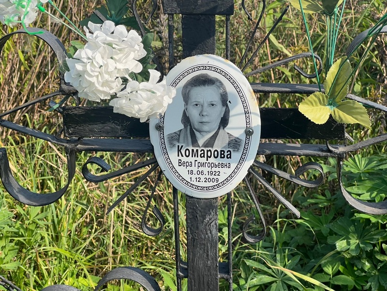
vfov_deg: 19.1
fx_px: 861
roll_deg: -1.5
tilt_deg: -17.7
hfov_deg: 25.3
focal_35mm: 77
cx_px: 194
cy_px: 146
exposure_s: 1/391
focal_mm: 9
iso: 32
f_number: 2.8
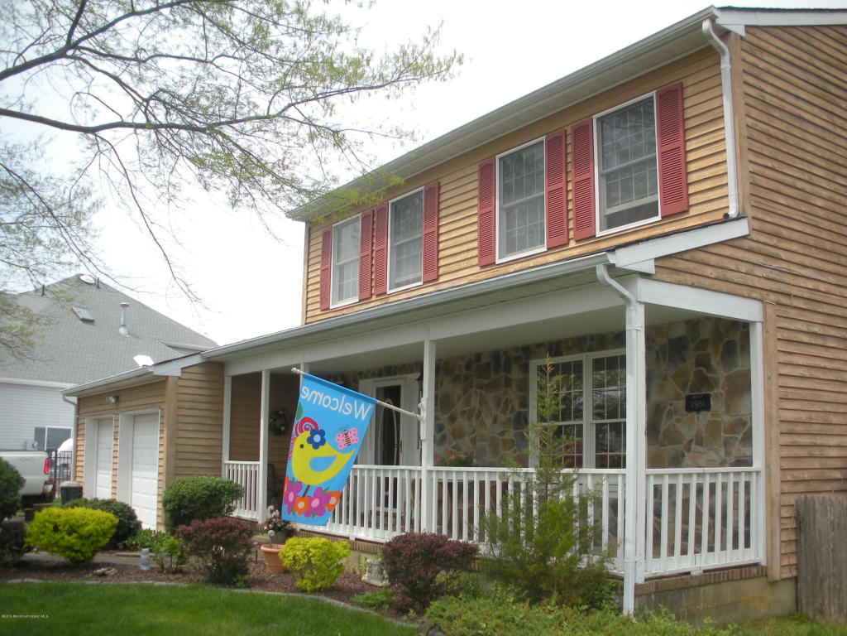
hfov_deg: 52.6
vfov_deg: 40.7
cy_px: 318
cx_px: 424
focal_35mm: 35
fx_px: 856
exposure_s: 1/572
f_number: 3.5
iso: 92
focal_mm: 6.3
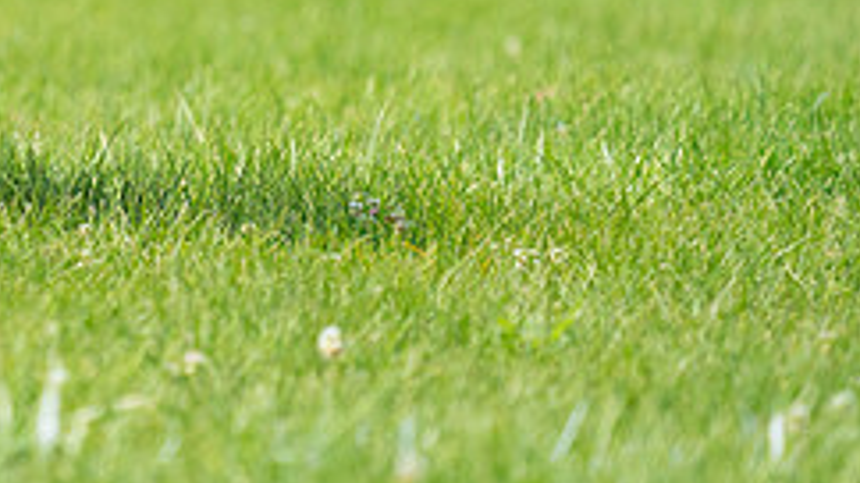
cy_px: -186
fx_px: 22069
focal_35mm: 968
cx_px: -149
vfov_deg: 1.3
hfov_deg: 2.2
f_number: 6.3
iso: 2000
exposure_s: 1/4000
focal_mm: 385
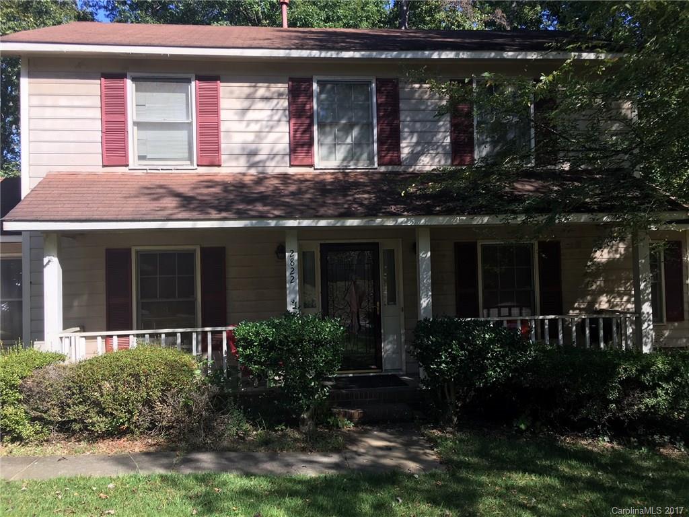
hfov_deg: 61.7
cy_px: 258
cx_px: 344
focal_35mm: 29
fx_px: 577
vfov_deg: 48.2
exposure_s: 1/635
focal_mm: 4.15
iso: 25
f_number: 2.2
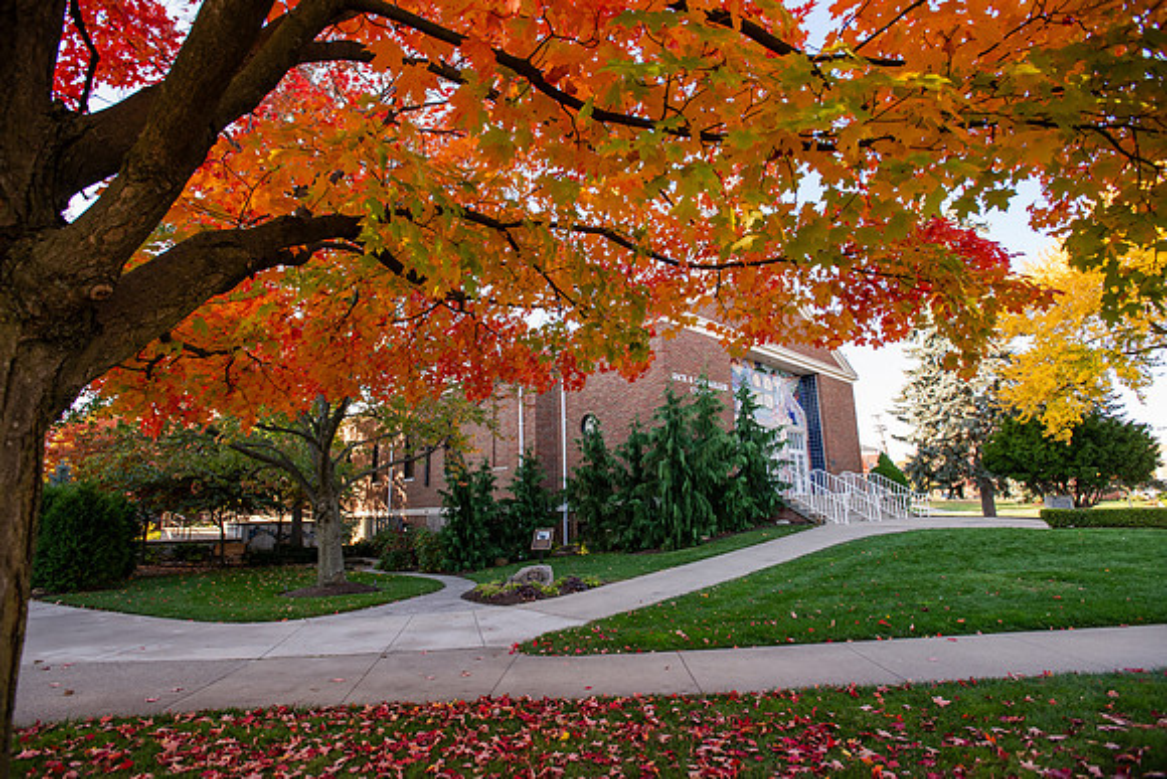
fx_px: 551
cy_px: 390
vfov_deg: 70.5
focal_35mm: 17
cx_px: 584
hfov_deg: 93.3
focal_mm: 17
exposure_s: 1/250
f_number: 5
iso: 320
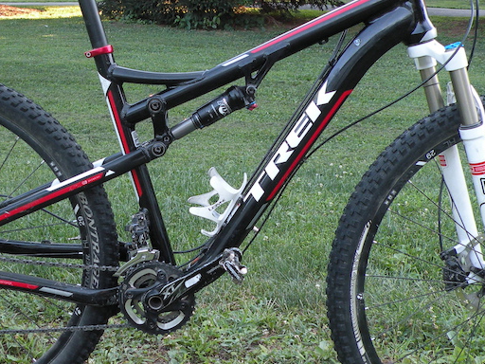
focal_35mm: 54
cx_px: 234
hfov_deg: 35.5
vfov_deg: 27.0
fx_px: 757
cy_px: 156
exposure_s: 1/60
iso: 123
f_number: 2.8
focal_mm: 4.7
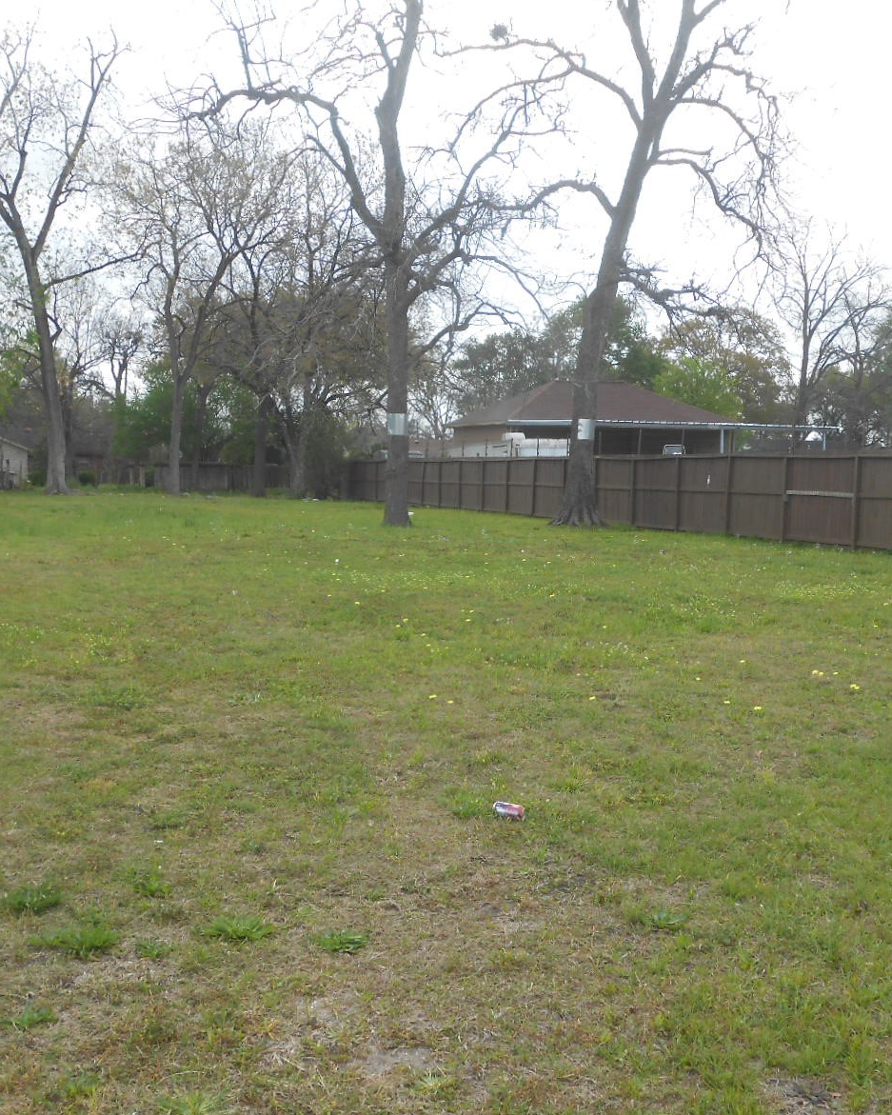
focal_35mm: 40
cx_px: 453
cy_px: 549
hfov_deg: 37.3
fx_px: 1320
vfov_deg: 45.8
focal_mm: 5.3
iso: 80
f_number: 3.8
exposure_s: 1/320
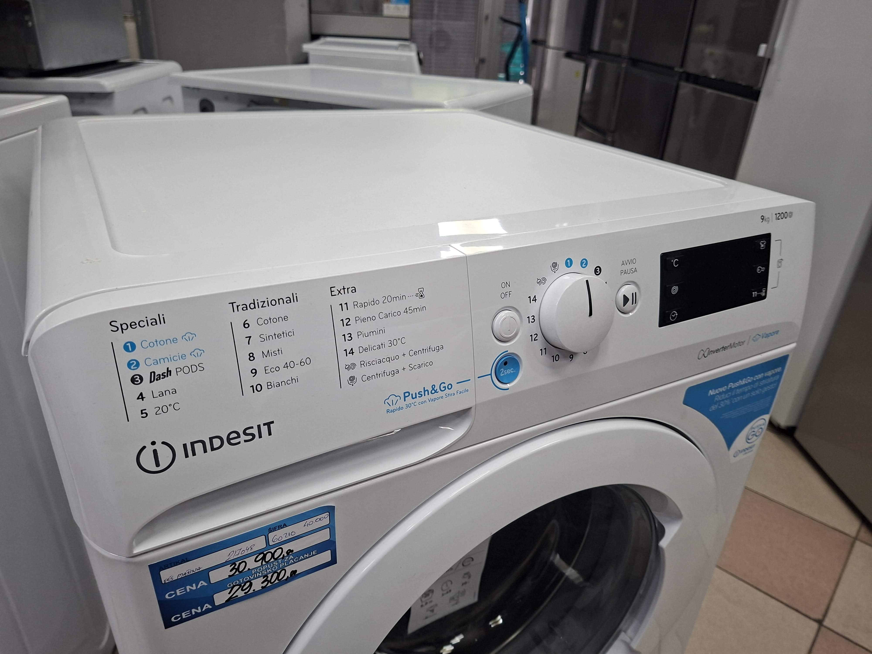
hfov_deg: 73.9
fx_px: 579
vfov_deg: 58.9
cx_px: 436
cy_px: 327
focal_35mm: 23
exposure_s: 1/100
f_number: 1.8
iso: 200
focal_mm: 5.54
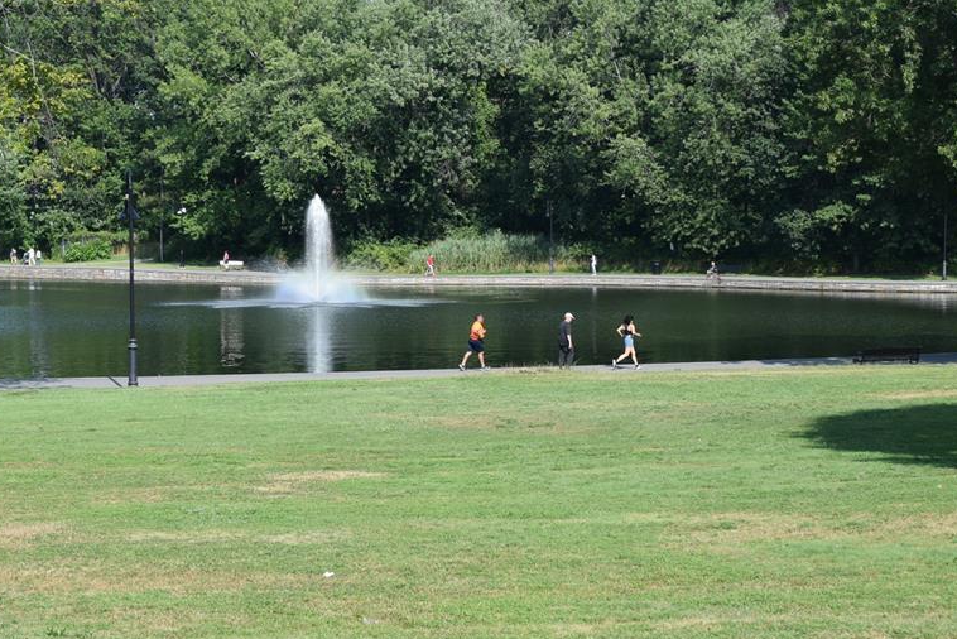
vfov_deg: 17.7
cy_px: 288
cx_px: 428
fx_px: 2048
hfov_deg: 26.3
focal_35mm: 77
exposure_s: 1/500
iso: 200
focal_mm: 38
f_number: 8
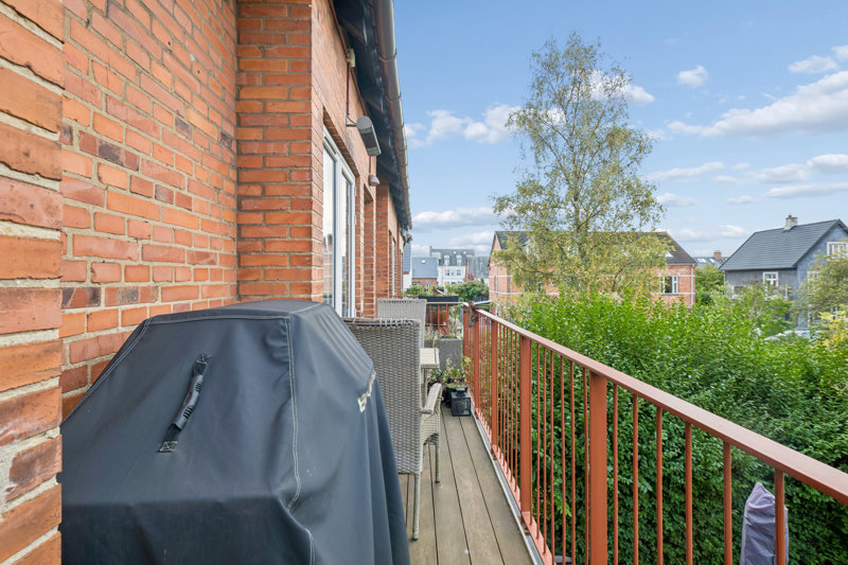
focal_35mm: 16
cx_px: 424
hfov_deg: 96.7
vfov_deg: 73.7
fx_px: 377
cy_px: 282
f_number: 9
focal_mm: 16
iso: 160
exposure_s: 1/60
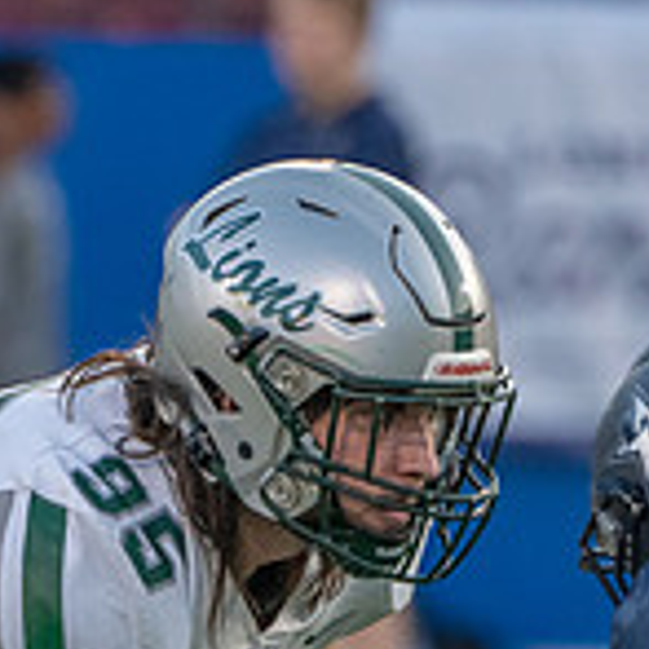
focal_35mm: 1696
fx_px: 35975
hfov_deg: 1.0
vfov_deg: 1.0
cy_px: 823
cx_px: 124
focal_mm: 373
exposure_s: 1/1000
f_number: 5.6
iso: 2500
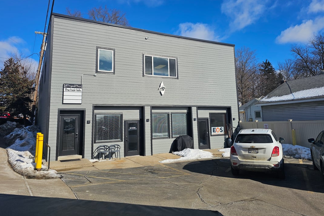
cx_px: 162
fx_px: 243
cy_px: 80
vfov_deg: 47.5
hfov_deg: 67.4
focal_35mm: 27
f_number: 1.7
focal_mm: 6.3
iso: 10
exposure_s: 1/1437
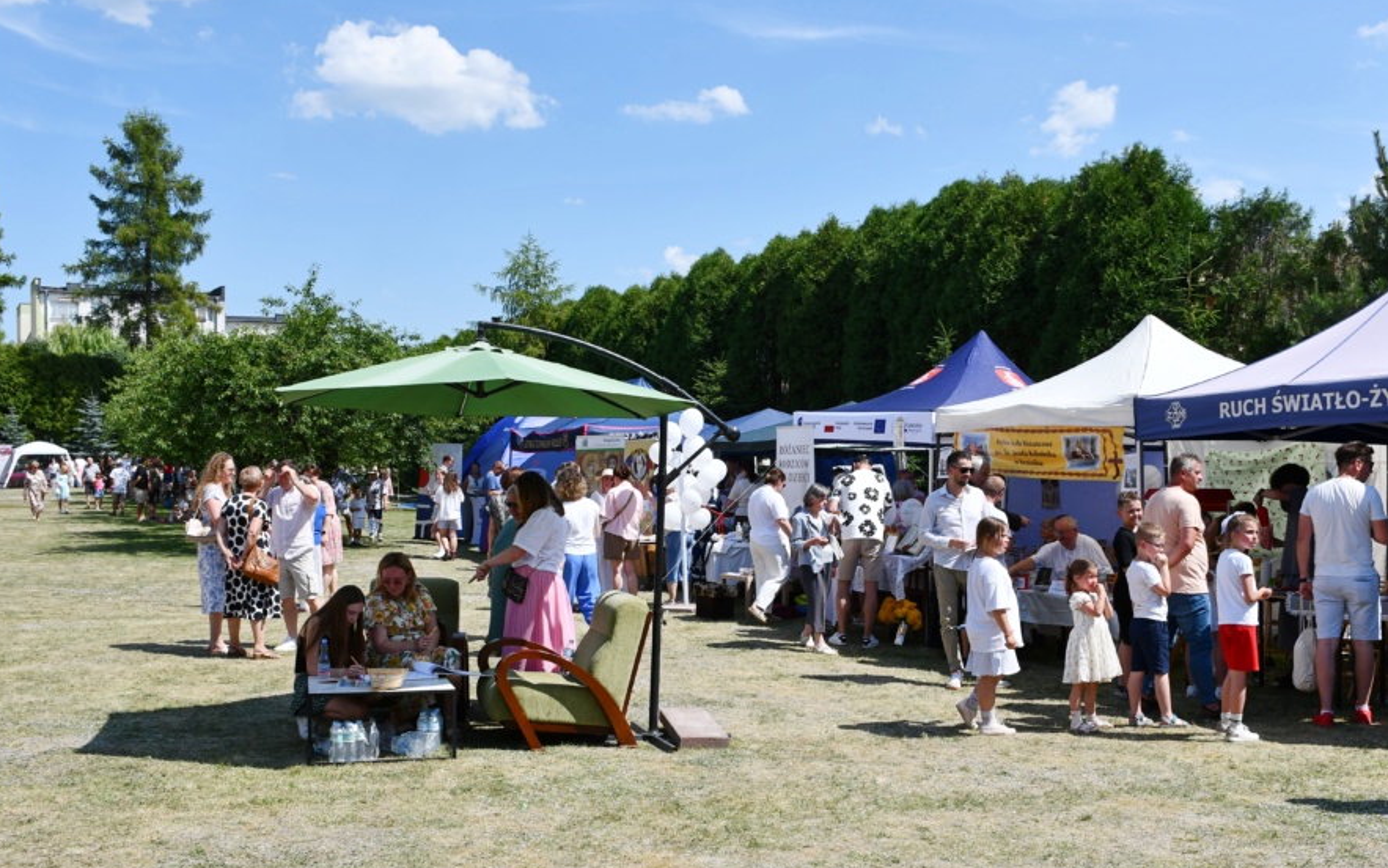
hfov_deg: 50.3
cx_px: 740
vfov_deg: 32.8
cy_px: 469
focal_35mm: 39
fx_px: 1475
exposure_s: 1/320
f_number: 9
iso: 100
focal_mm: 22
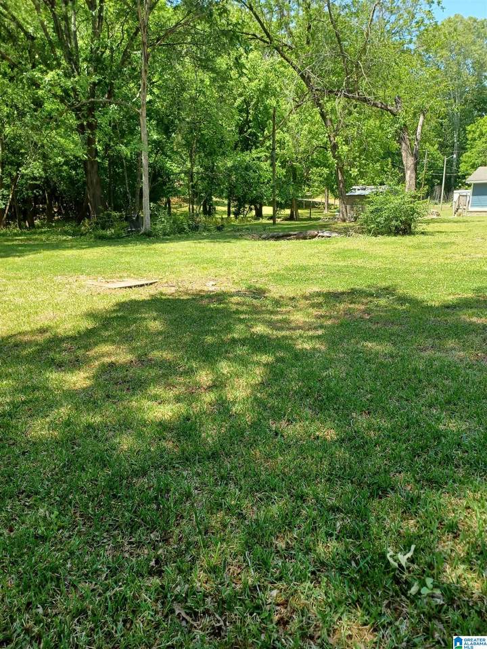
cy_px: 324
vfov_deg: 69.4
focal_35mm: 25
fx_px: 469
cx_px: 244
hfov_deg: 54.9
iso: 40
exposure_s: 1/100
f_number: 1.8
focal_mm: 4.6
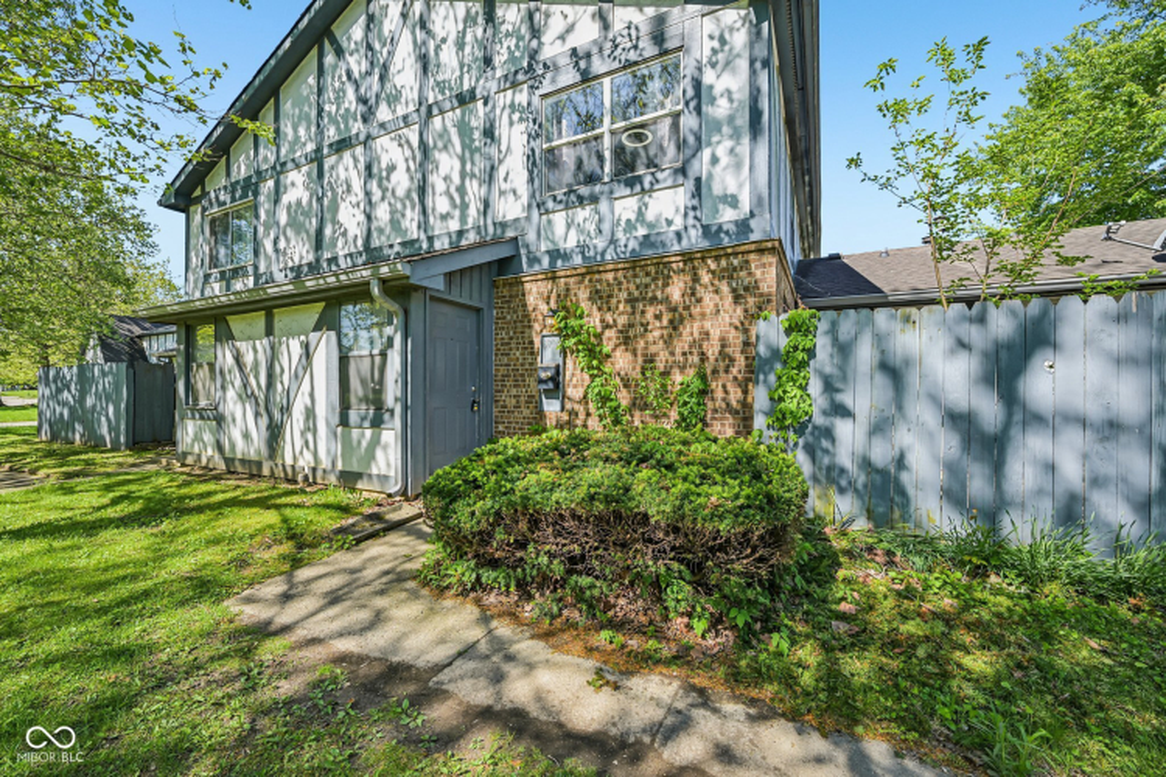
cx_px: 583
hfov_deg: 104.3
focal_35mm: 14
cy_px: 388
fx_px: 453
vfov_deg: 81.2
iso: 100
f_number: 7.1
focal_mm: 14
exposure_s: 1/125
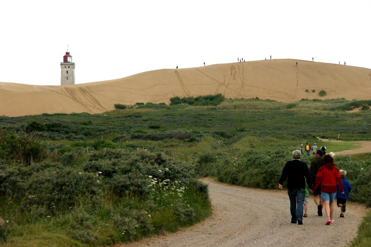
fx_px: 1159
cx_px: 186
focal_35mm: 112
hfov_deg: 18.2
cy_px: 124
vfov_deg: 12.2
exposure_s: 1/800
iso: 800
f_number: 8
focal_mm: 75
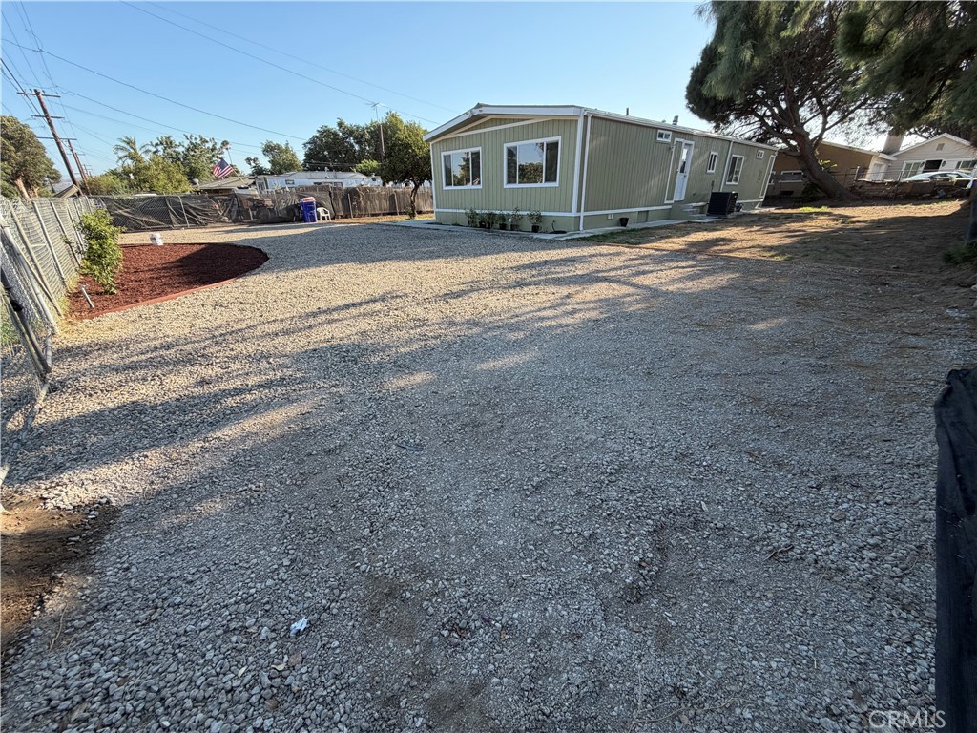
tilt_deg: -23.1
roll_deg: +0.5
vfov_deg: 85.7
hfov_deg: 102.1
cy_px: 366
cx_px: 488
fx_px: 395
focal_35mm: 14
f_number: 2.2
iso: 50
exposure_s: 1/502
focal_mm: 2.22
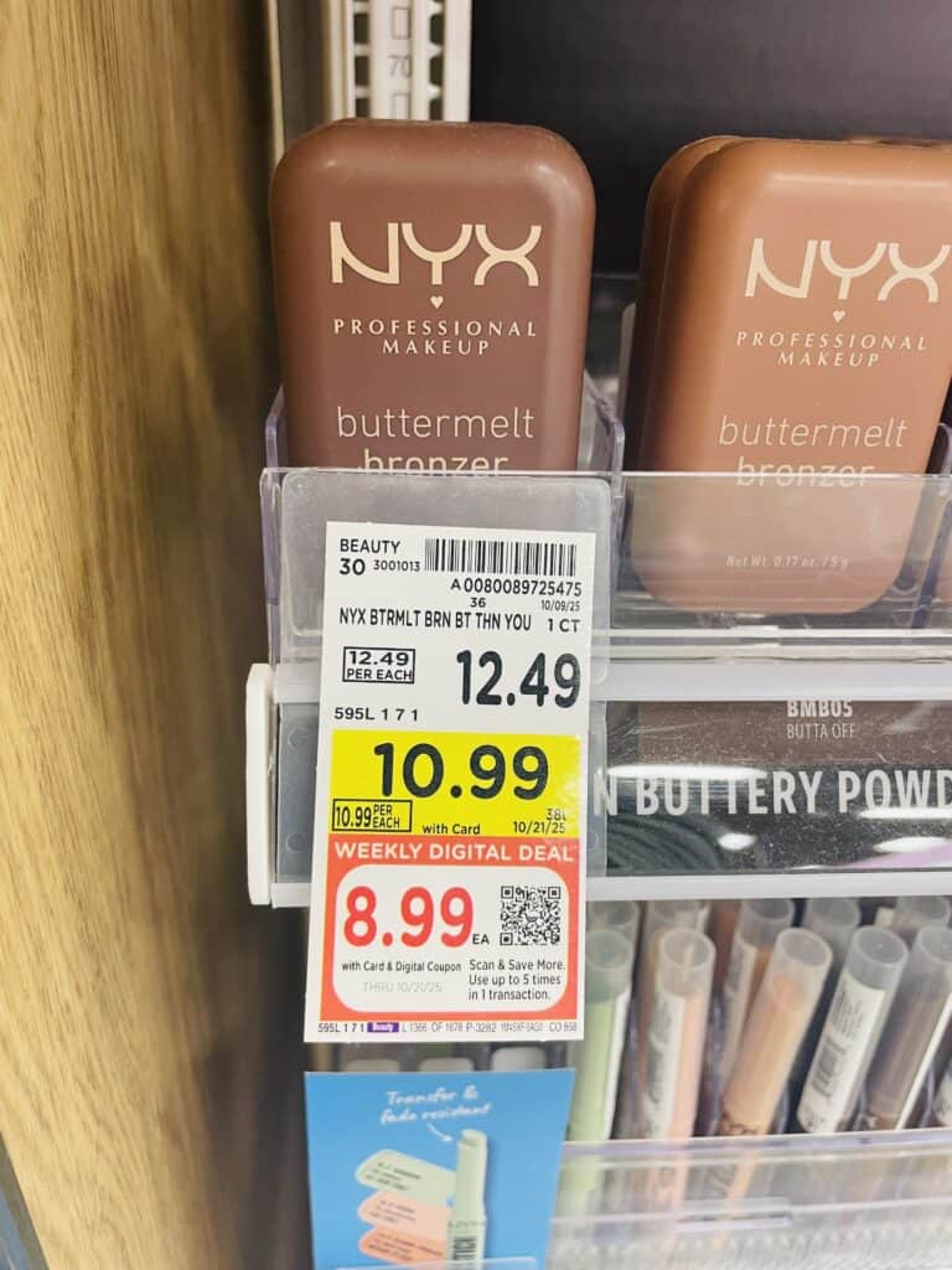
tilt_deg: -27.5
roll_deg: -2.8
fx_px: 953
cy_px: 635
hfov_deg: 53.1
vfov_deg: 67.3
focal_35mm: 26
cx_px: 476
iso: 100
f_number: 1.6
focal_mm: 4.2
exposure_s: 1/62
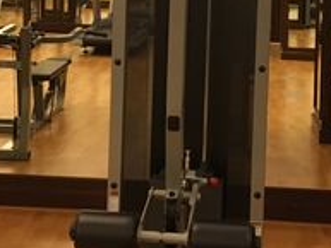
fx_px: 861
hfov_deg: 21.8
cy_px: 10
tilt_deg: -4.1
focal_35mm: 90
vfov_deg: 16.2
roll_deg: -1.9
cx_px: 166
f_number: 2.2
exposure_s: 1/20
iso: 200
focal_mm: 4.15
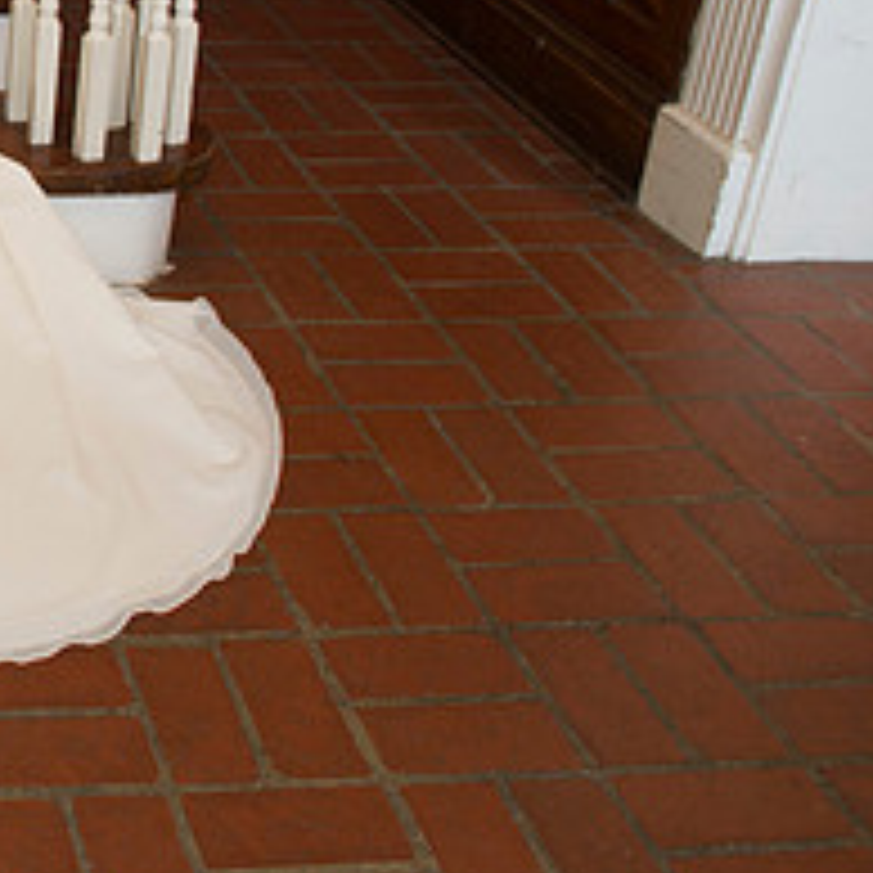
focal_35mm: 61
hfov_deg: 23.5
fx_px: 1740
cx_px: -374
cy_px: 45
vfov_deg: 26.9
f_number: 5
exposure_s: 1/100
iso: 800
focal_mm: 24
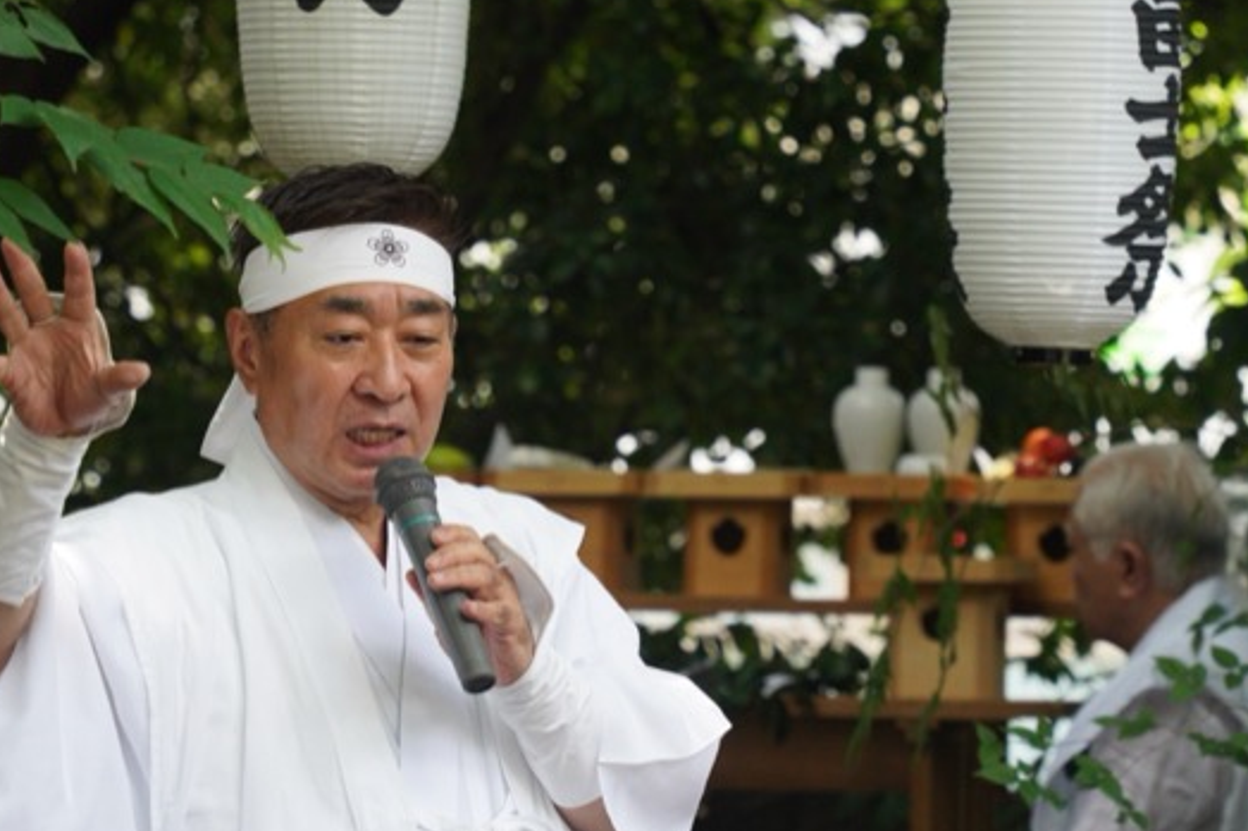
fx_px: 7933
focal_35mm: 229
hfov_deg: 9.0
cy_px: 478
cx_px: 632
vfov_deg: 6.0
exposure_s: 1/400
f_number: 5.6
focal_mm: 125
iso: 2000
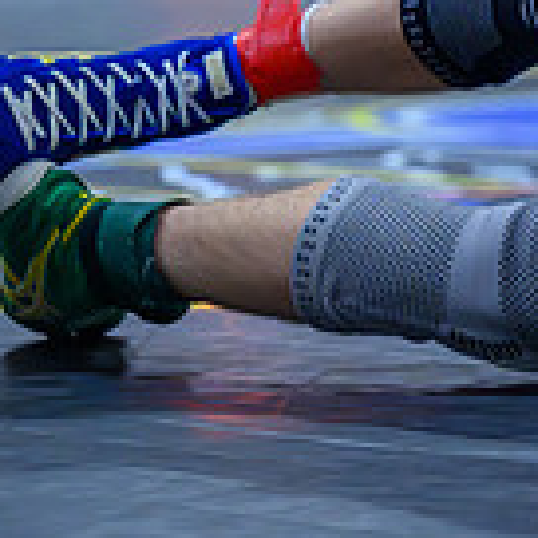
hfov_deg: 4.0
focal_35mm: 434
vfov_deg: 4.0
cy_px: 26
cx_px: 1108
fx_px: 7631
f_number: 2.8
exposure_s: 1/800
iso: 12800
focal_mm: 120
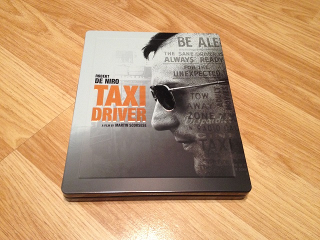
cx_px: 160
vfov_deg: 40.7
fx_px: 324
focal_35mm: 35
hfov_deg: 52.6
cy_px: 120
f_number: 2.4
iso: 200
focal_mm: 4.28
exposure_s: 1/20
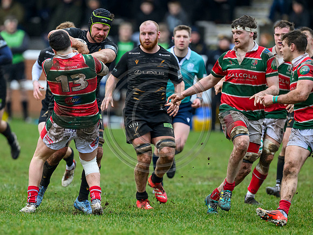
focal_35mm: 543
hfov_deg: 3.6
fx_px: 4917
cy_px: 147
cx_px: 92
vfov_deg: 2.7
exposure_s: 1/2000
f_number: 3.5
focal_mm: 400
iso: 3200
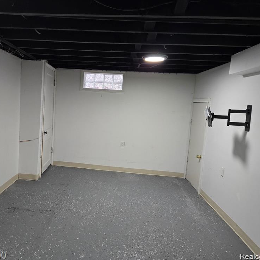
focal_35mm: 28
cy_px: 128
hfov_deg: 56.6
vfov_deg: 57.3
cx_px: 96
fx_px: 238
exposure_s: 1/120
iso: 400
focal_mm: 5.4
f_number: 1.8
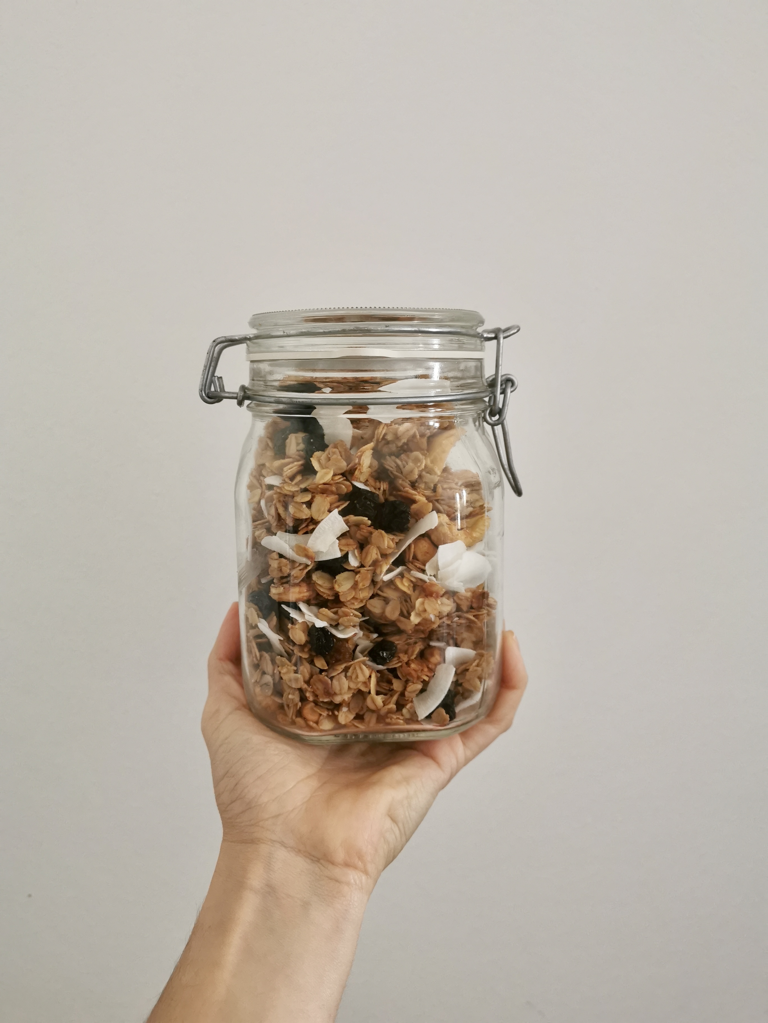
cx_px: 384
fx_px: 799
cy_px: 512
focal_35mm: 27
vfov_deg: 65.3
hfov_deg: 51.4
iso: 320
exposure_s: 1/50
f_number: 1.8
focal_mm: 5.58
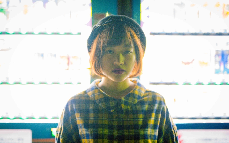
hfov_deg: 38.9
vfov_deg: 24.9
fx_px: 325
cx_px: 114
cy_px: 76
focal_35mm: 52
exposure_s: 1/125
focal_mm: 50
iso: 6400
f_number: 1.4
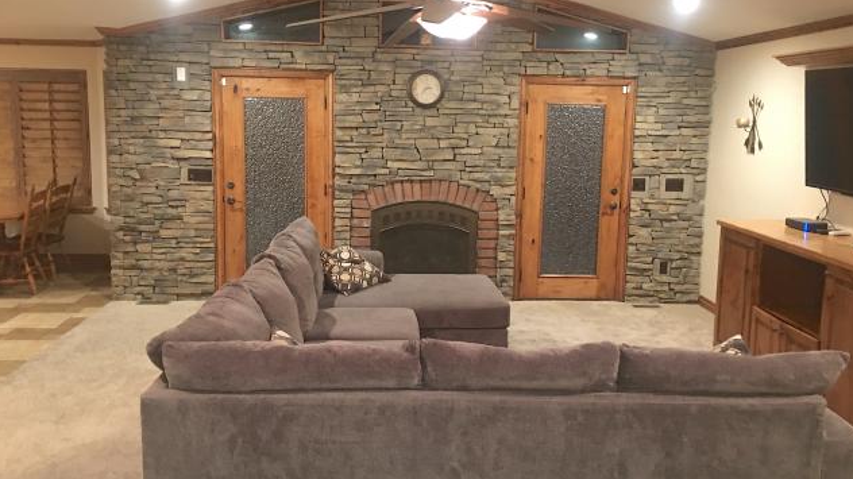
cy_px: 210
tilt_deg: -4.8
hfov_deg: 61.0
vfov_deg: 36.6
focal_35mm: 32
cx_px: 428
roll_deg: -0.9
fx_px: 724
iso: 100
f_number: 2.2
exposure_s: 1/4
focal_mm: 4.15
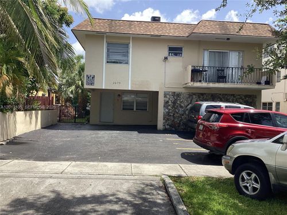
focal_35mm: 31
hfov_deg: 58.4
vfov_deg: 45.4
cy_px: 108
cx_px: 144
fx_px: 257
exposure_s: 1/776
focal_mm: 3.3
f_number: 2.4
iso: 25
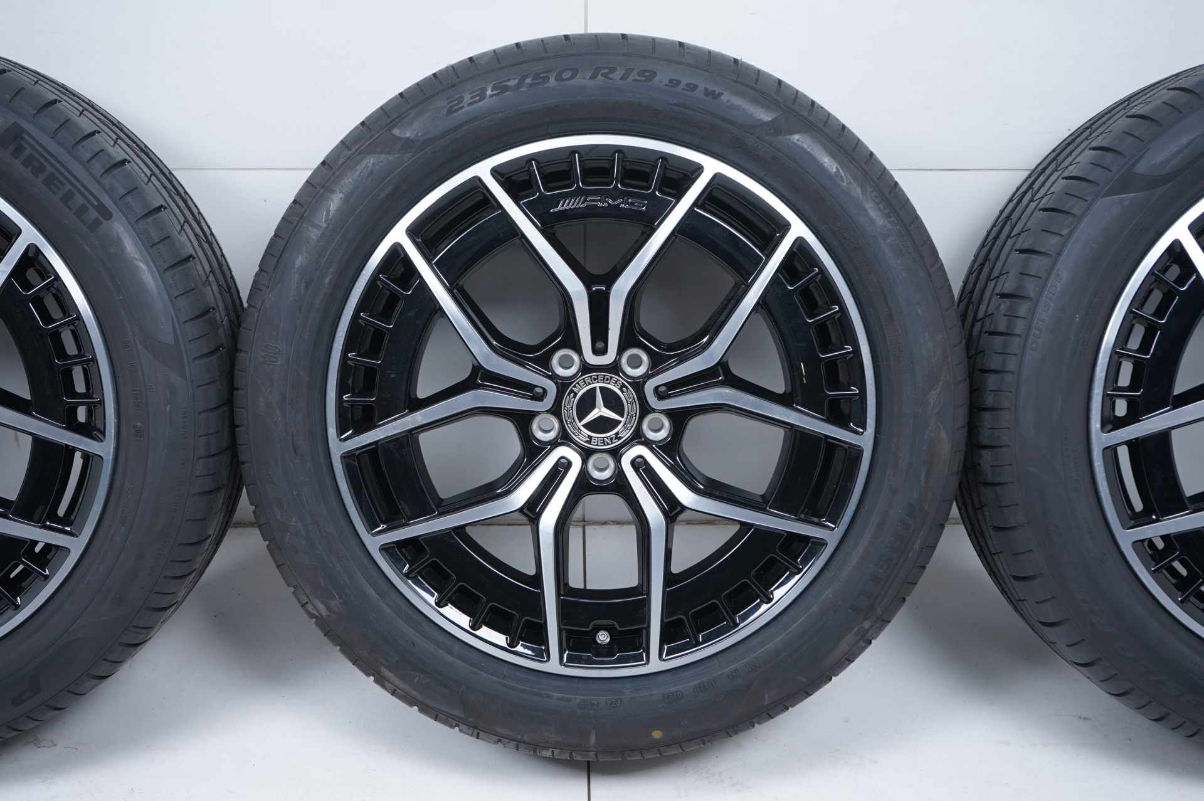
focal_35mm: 43
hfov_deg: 45.5
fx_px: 1437
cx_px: 602
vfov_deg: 31.1
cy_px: 400
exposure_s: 1/125
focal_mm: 43
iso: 250
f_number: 7.1
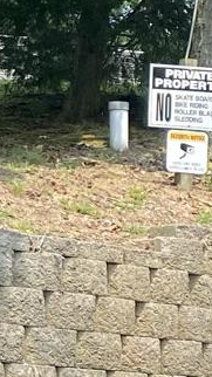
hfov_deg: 5.7
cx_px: -652
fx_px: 1800
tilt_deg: +8.2
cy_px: 50
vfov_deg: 11.9
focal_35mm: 180
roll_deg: -4.4
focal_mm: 4.25
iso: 32
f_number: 1.8
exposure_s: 1/681
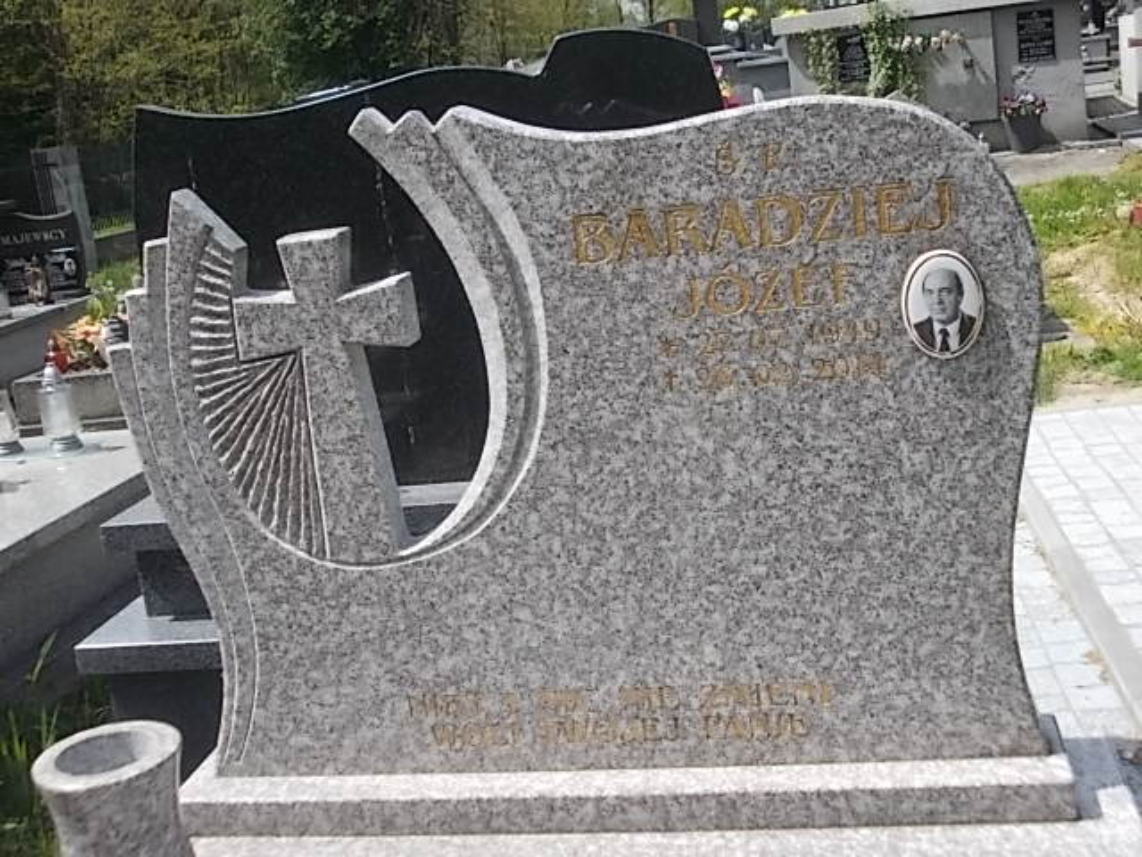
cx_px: 571
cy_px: 428
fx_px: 1419
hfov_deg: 43.9
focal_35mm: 43
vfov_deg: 33.6
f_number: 6.5
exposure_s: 1/200
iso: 80
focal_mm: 6.1
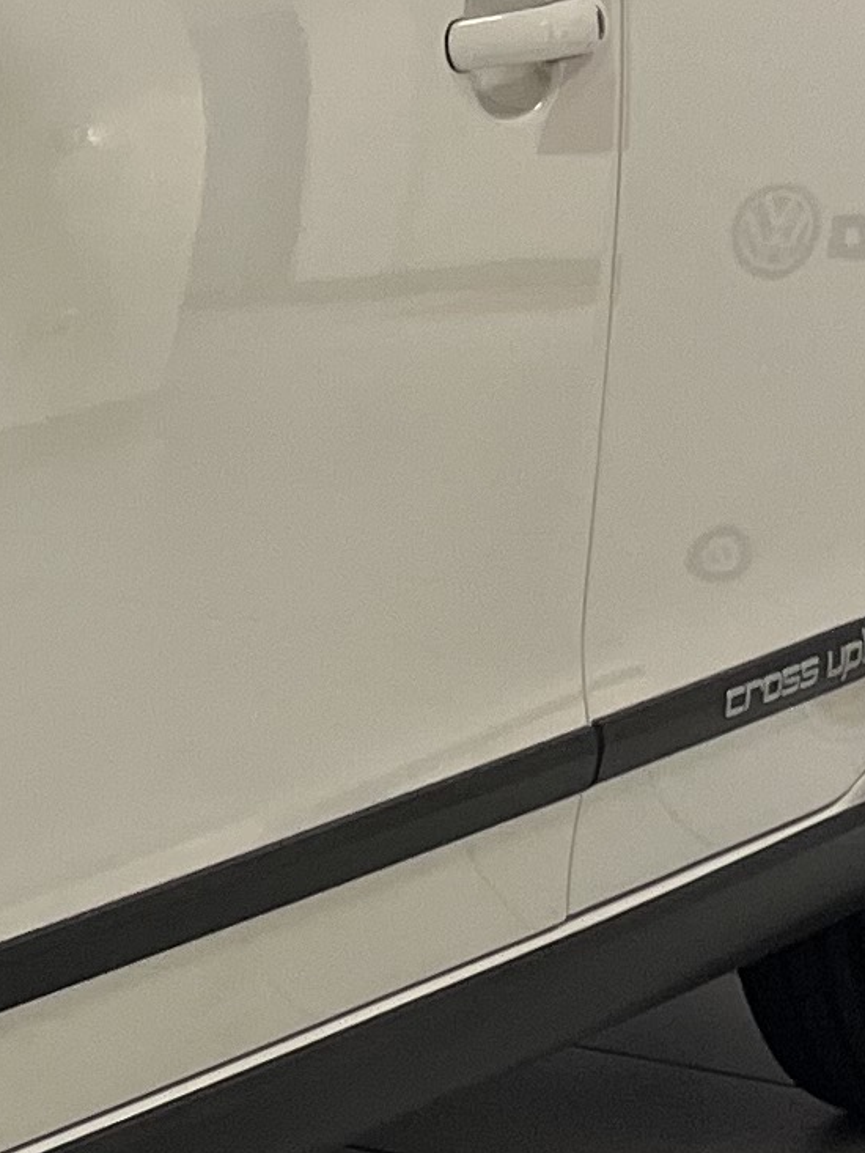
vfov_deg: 13.8
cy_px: 286
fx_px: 4763
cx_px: -1518
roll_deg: -0.2
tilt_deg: -5.6
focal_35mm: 143
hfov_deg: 8.9
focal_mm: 5.1
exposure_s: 1/120
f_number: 1.6
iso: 100
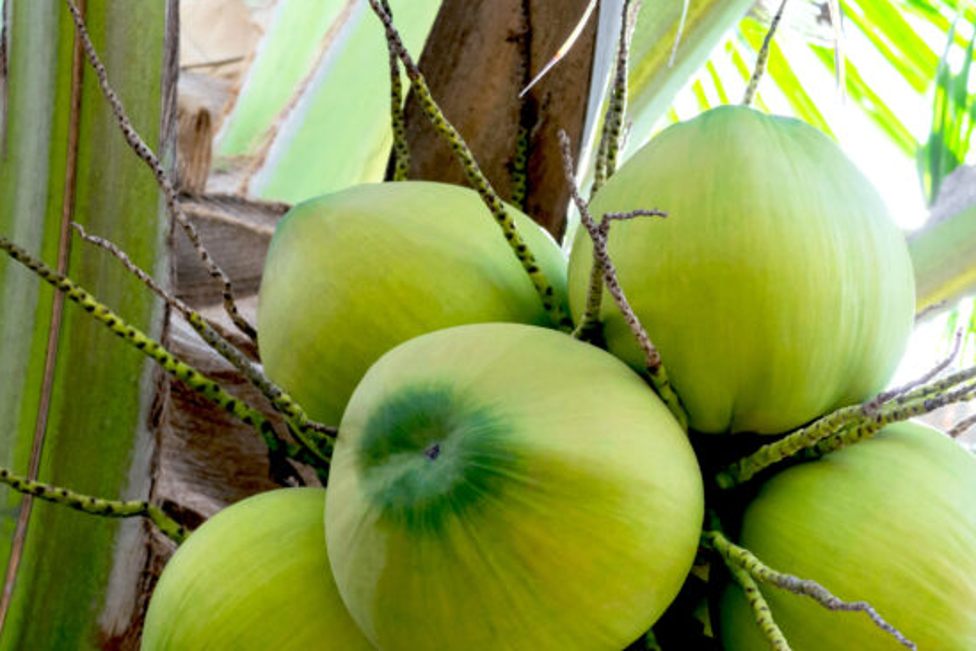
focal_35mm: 84
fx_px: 2277
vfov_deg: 16.1
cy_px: 533
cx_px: 748
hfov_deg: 23.9
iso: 200
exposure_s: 1/100
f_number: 8
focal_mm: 30
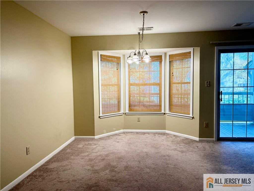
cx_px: 127
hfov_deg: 71.6
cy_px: 96
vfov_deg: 56.8
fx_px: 176
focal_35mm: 24
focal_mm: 6.76
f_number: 1.78
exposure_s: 1/237
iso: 160
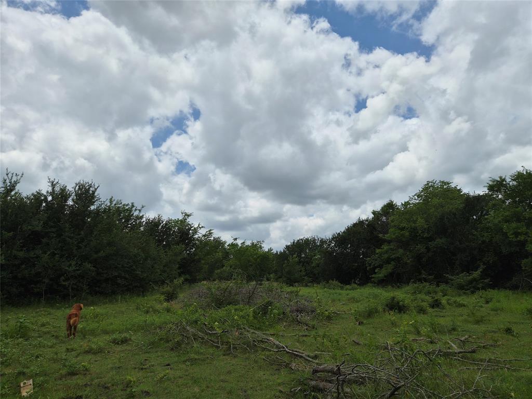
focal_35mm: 23
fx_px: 353
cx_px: 266
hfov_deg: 73.9
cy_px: 200
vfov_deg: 58.9
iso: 64
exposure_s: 1/7696
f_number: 1.8
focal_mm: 5.4
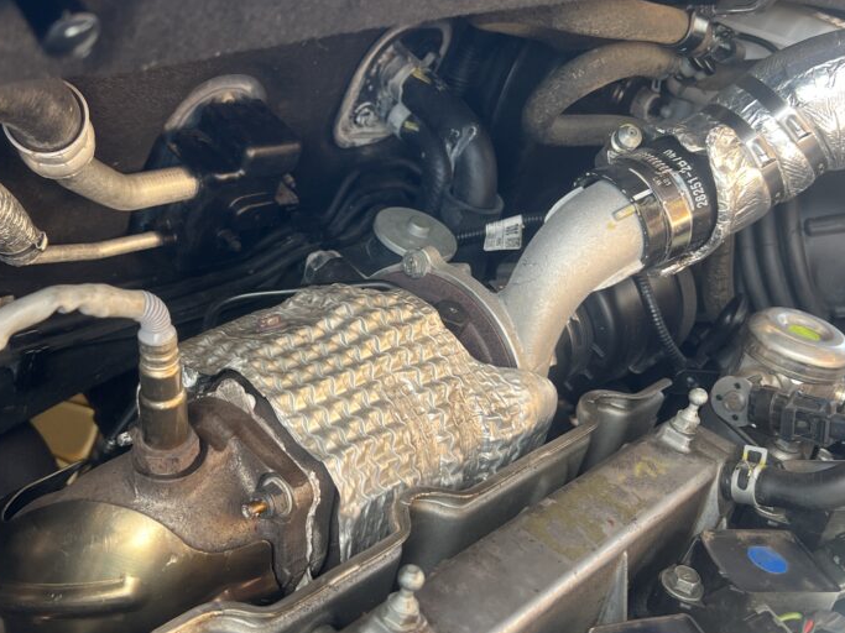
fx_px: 952
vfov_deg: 36.8
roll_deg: -28.0
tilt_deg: -38.3
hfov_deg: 47.6
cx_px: 340
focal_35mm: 39
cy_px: 315
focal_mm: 5.7
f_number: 1.5
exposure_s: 1/121
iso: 100
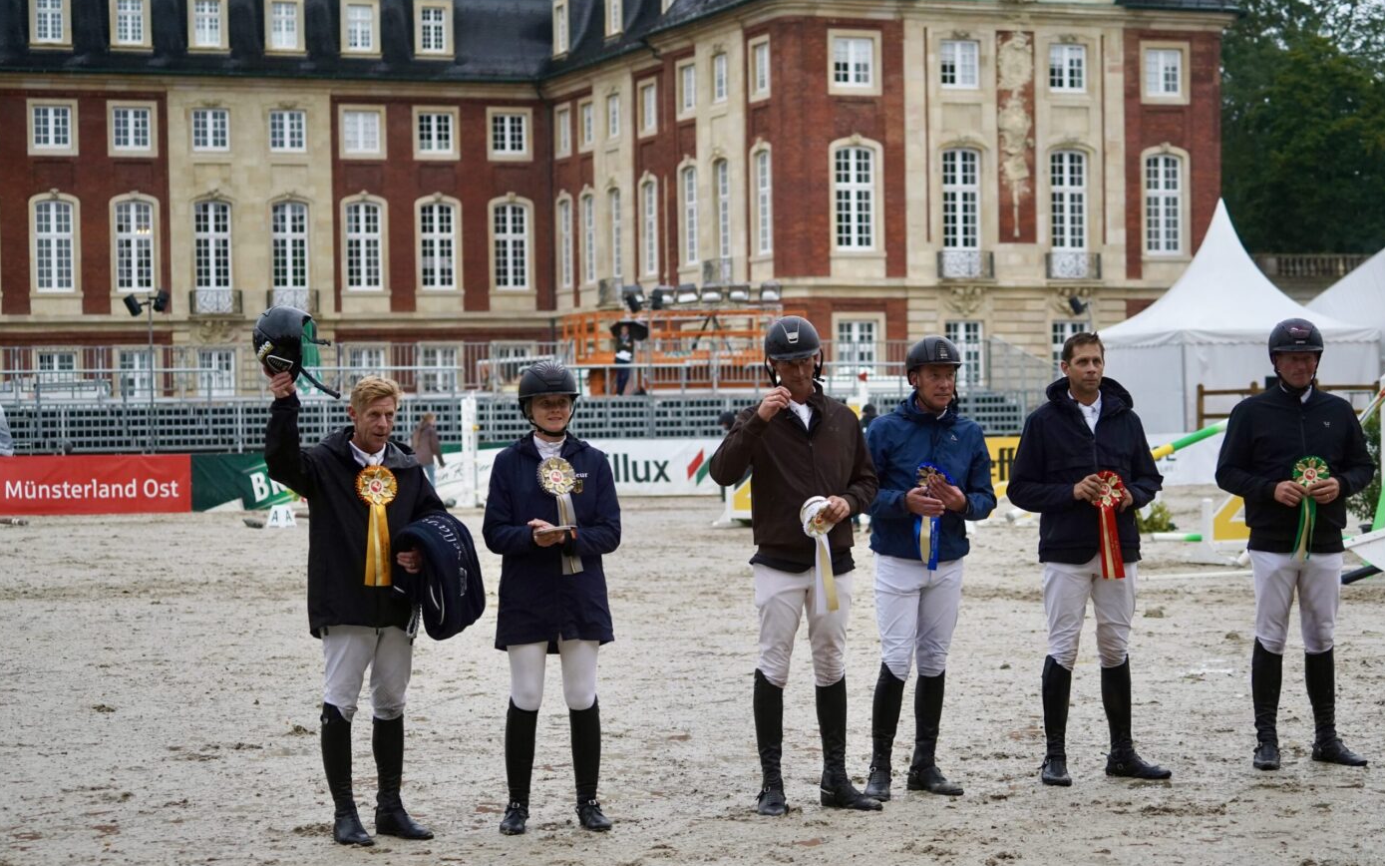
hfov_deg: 27.8
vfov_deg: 17.6
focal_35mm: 74
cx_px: 692
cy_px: 425
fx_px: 2793
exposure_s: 1/2000
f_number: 4
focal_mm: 72
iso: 1600
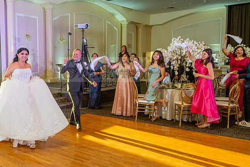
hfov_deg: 51.2
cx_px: 68
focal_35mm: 36
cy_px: 82
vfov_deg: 36.9
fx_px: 250
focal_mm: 24
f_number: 4
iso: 800
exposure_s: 1/80
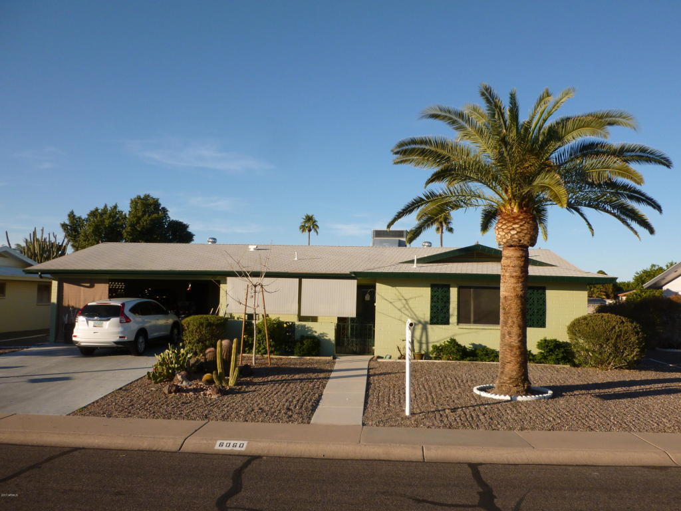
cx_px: 340
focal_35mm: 30
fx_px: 590
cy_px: 256
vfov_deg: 46.8
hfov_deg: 60.0
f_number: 3.4
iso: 100
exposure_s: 1/800
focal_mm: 5.4
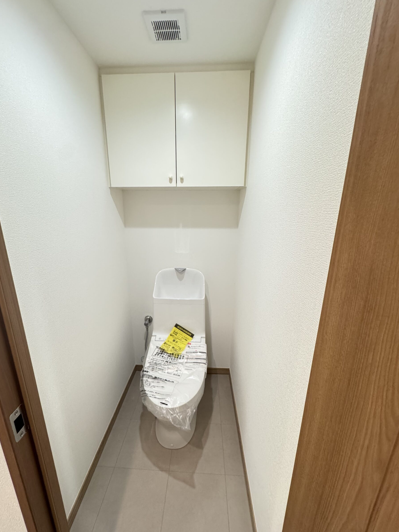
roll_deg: +0.3
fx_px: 231
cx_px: 191
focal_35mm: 15
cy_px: 276
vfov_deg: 98.1
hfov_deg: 81.7
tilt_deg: -14.8
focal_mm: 2.22
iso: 320
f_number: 2.2
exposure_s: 1/99
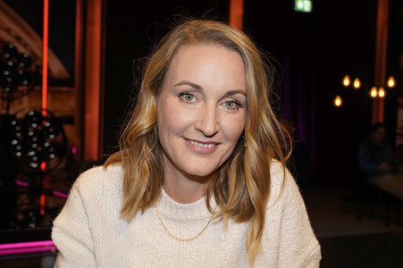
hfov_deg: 38.9
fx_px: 570
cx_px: 202
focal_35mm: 51
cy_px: 134
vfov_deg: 26.4
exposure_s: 1/80
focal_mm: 51
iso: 1250
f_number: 8
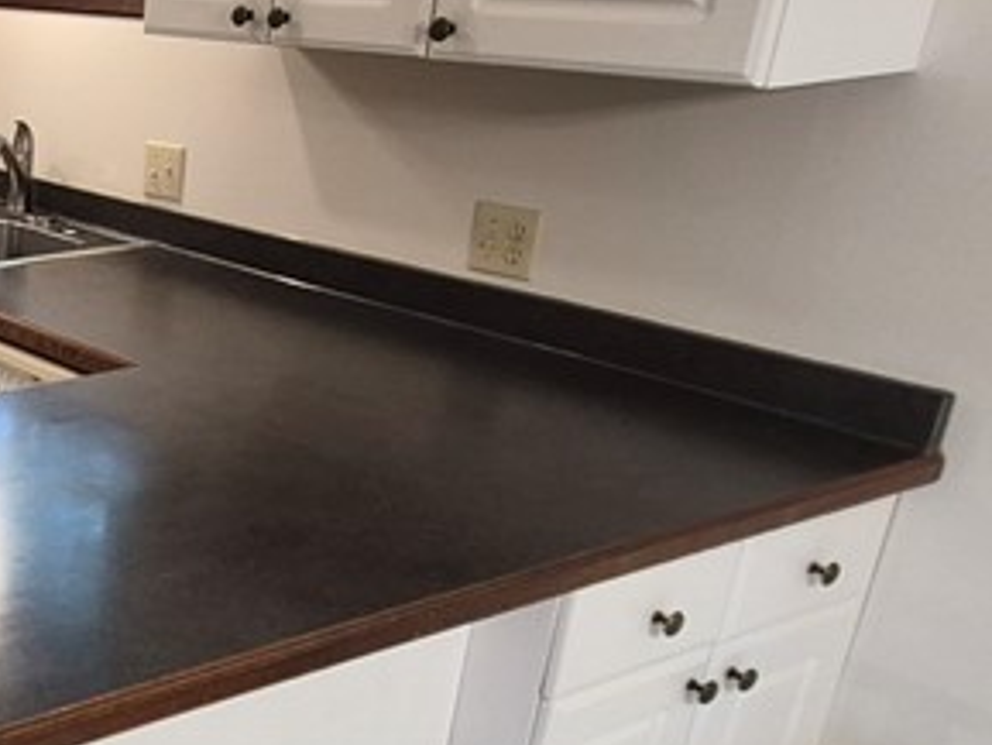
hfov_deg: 31.7
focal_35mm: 46
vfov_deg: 31.4
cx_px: -295
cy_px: 463
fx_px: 1319
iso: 200
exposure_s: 1/60
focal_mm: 1.74
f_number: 2.2
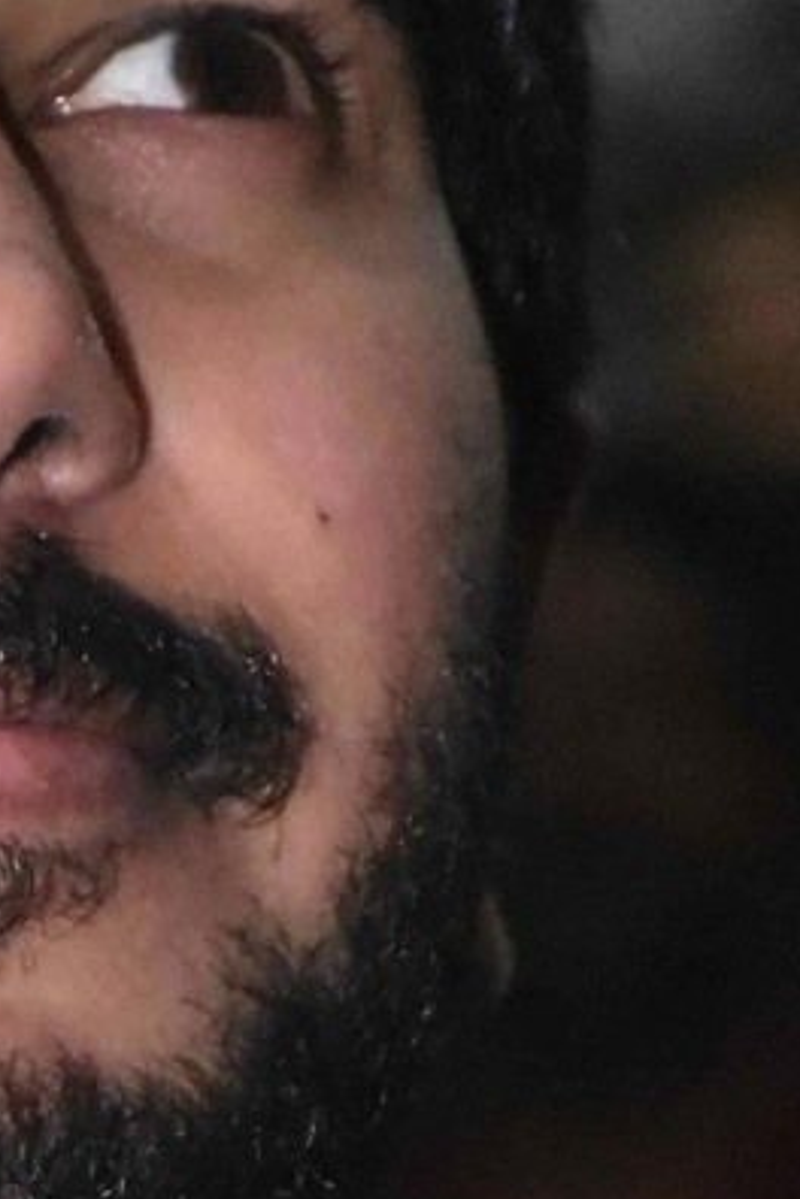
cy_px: 1423
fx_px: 24598
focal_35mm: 738
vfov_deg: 2.8
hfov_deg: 1.9
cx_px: 127
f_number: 5.6
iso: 10000
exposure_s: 1/100
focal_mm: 100
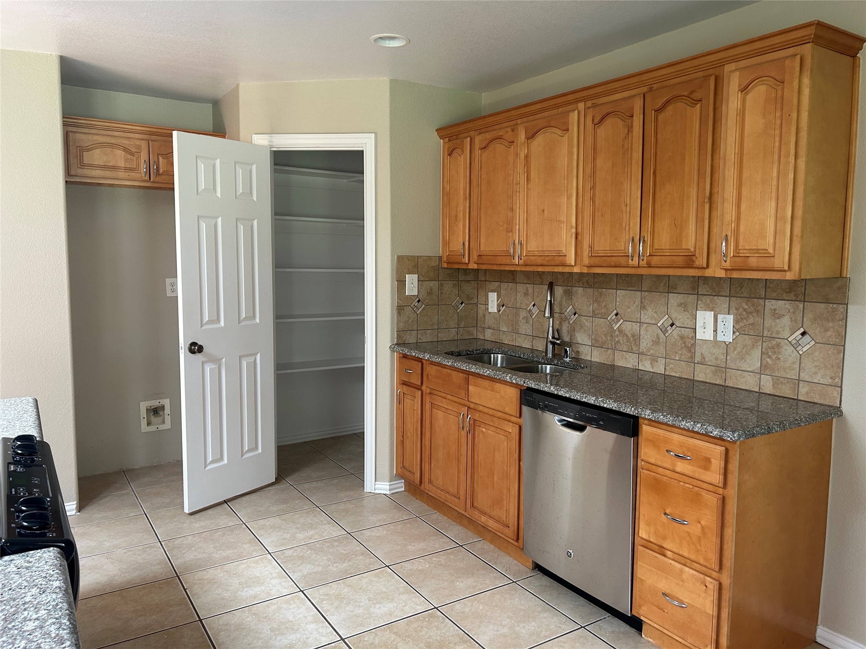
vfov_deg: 53.1
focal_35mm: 26
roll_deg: -0.3
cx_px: 433
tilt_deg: -5.8
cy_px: 324
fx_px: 650
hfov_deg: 67.3
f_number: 1.5
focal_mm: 5.7
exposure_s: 1/64
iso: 125
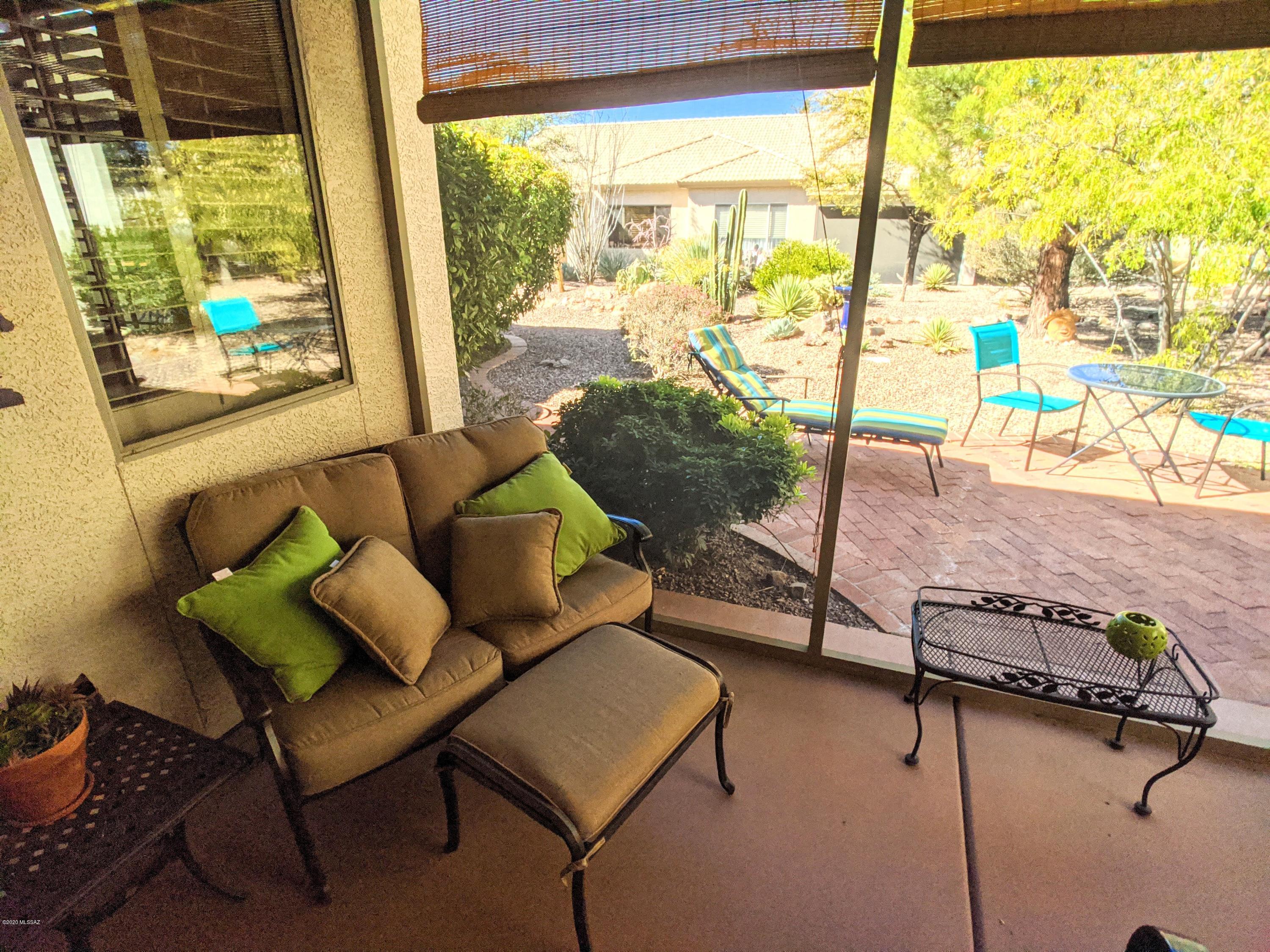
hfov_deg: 65.3
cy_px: 476
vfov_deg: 51.4
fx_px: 991
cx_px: 635
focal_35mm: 27
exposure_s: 1/2132
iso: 194
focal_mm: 4.38
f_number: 1.73
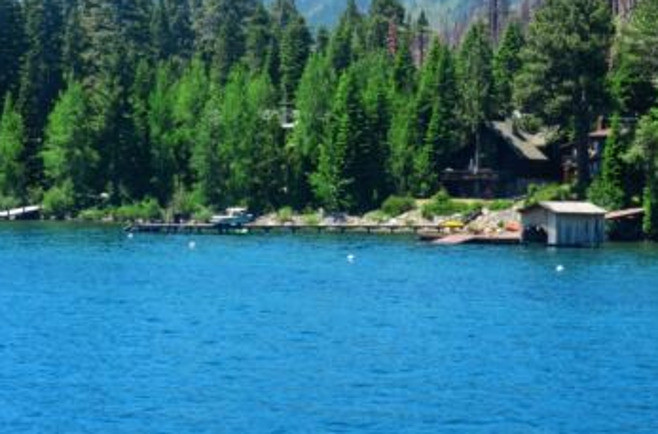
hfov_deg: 21.1
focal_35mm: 97
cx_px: 347
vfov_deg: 14.0
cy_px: 120
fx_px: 1766
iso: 200
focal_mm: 35
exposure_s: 1/40
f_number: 22
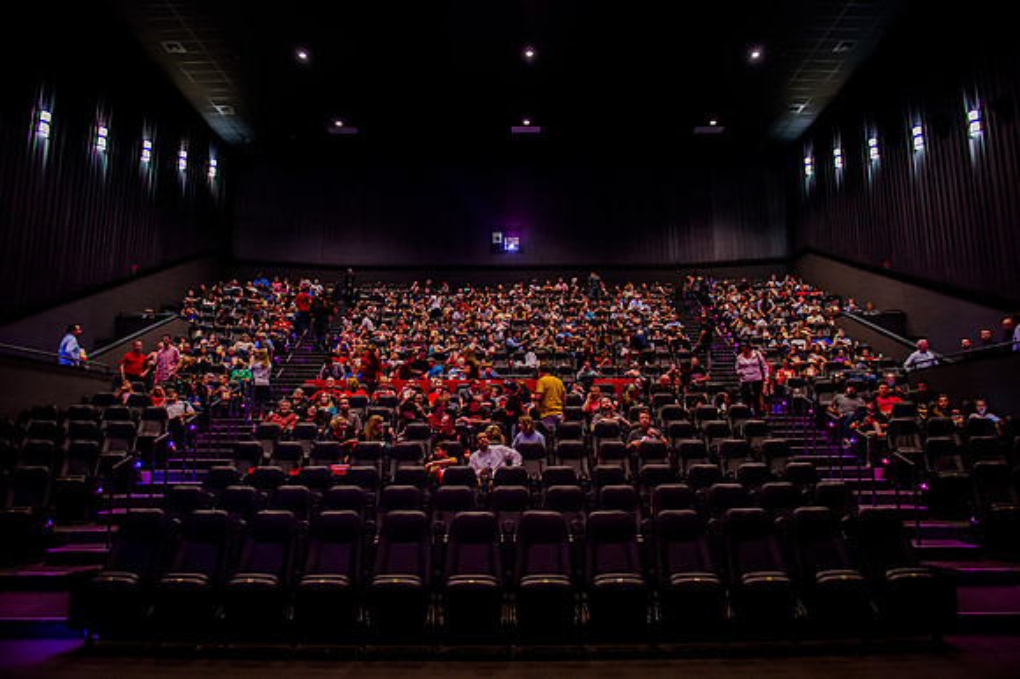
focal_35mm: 24
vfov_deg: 53.1
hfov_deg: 73.8
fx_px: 680
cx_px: 510
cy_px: 340
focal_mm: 24
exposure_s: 1/13
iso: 3200
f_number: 2.8
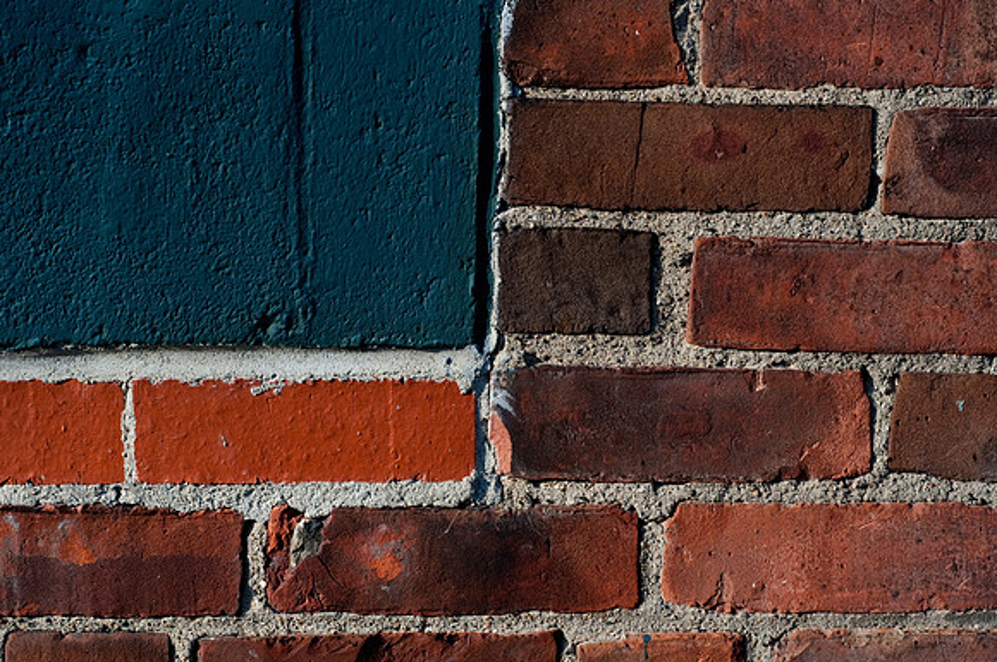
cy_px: 331
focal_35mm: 75
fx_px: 2074
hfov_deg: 27.0
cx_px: 498
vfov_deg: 18.1
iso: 800
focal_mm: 50
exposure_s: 1/400
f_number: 10
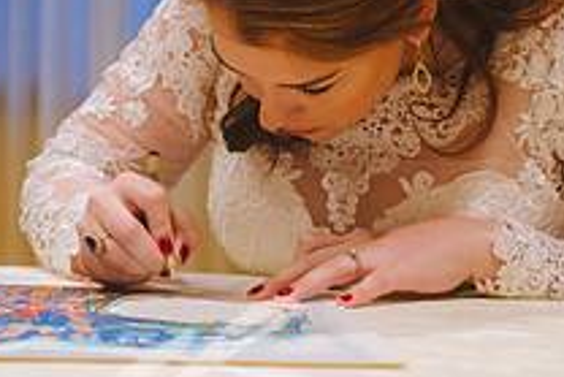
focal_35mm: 134
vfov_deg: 10.2
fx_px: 2101
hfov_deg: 15.2
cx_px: 144
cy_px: 142
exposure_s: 1/125
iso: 1250
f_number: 2.8
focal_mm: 48
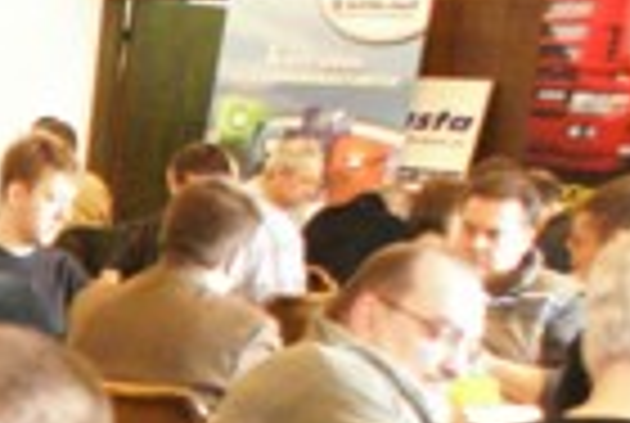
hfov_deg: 11.5
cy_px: 882
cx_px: -842
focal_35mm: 150
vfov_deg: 8.6
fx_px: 2631
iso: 1600
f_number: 4
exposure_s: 1/15
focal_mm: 20
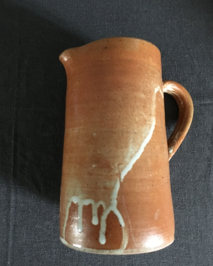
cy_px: 137
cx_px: 105
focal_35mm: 31
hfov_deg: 47.1
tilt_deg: -85.1
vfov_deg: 57.2
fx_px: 244
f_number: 2.2
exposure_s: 1/17
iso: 320
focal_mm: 4.15
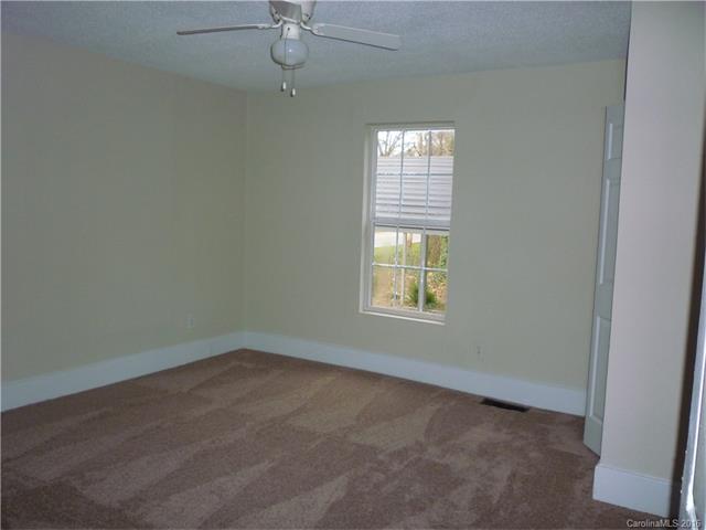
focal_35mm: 29
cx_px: 353
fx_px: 591
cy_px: 265
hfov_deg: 61.7
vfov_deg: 48.2
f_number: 3.3
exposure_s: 1/60
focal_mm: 5.2
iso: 250
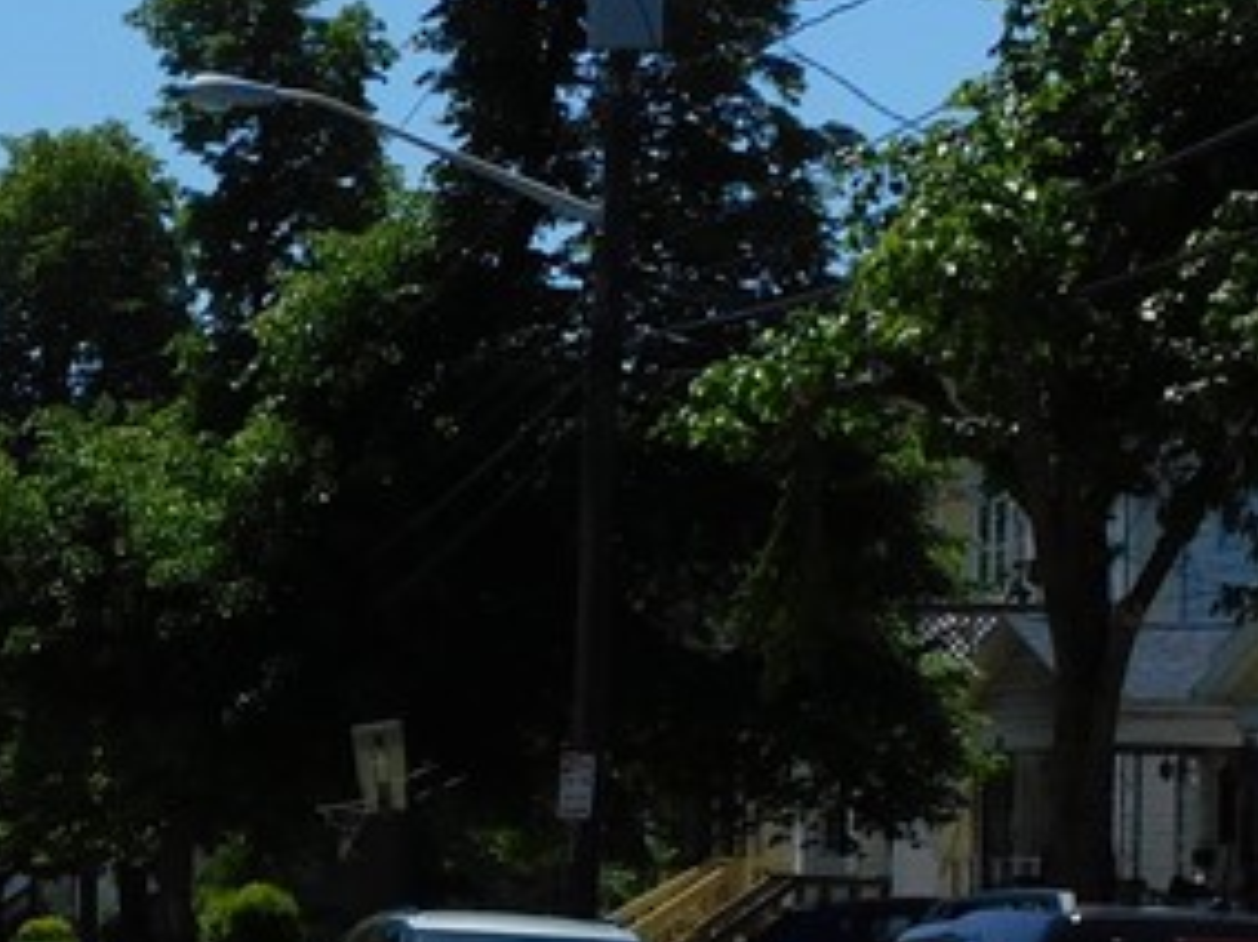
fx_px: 5921
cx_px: -89
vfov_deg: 9.1
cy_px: 724
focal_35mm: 163
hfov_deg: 12.0
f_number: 5
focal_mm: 8.1
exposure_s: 1/1250
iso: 125
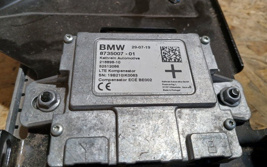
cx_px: 133
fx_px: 204
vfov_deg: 44.3
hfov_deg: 66.5
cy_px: 66
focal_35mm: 28
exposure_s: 1/50
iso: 64
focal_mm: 3.98
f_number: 1.8
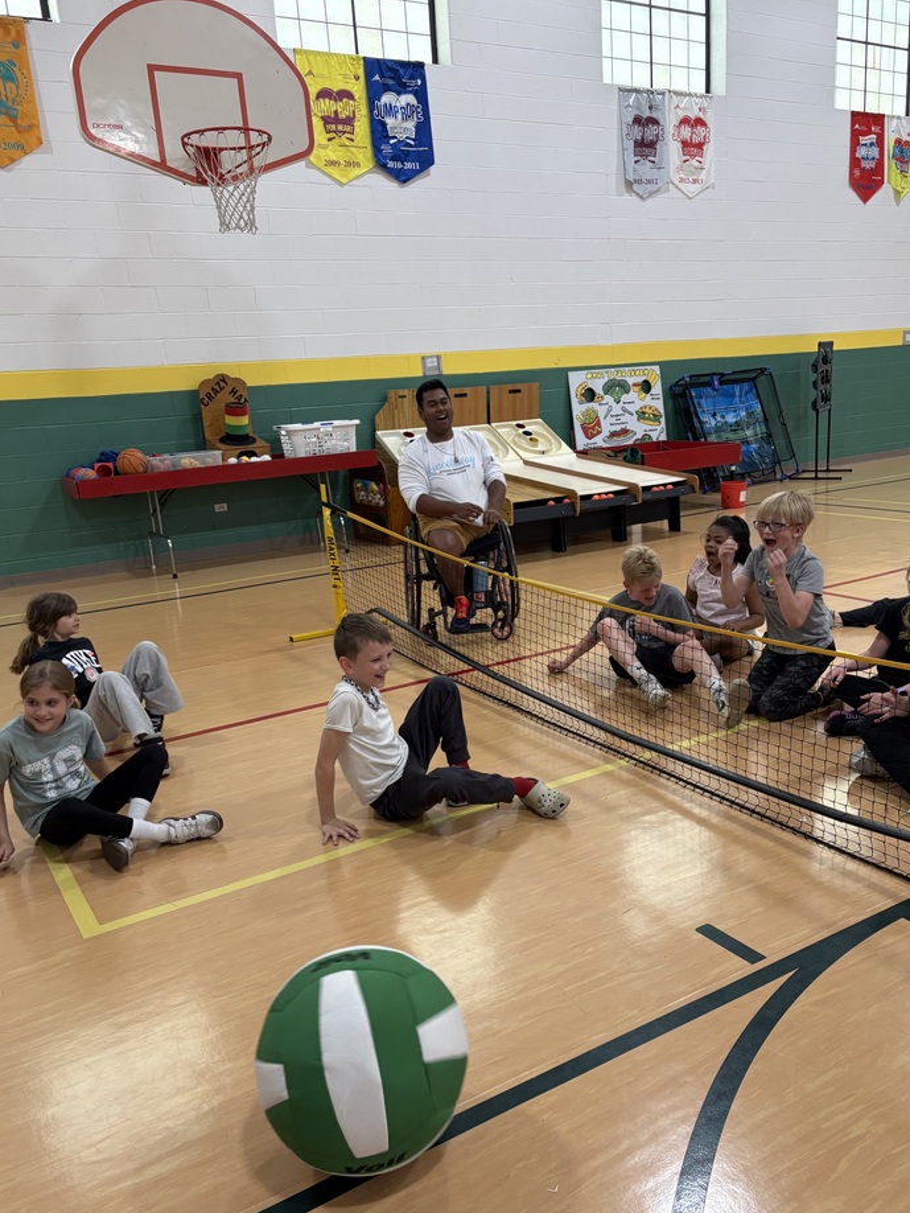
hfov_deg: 48.2
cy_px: 674
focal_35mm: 29
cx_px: 485
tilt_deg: -15.3
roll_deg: +3.8
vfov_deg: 61.5
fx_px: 1016
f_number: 1.6
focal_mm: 5.96
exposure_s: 1/122
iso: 125
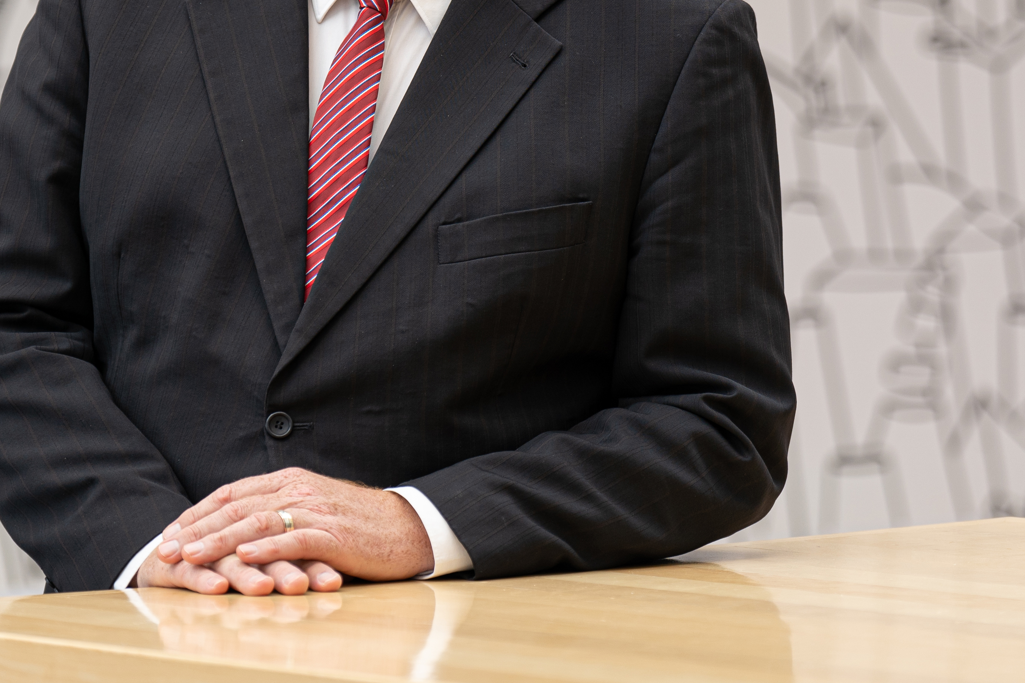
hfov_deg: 8.1
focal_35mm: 253
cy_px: 62
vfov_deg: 5.4
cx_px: 247
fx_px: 7202
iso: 100
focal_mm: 114
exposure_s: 1/100
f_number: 2.8
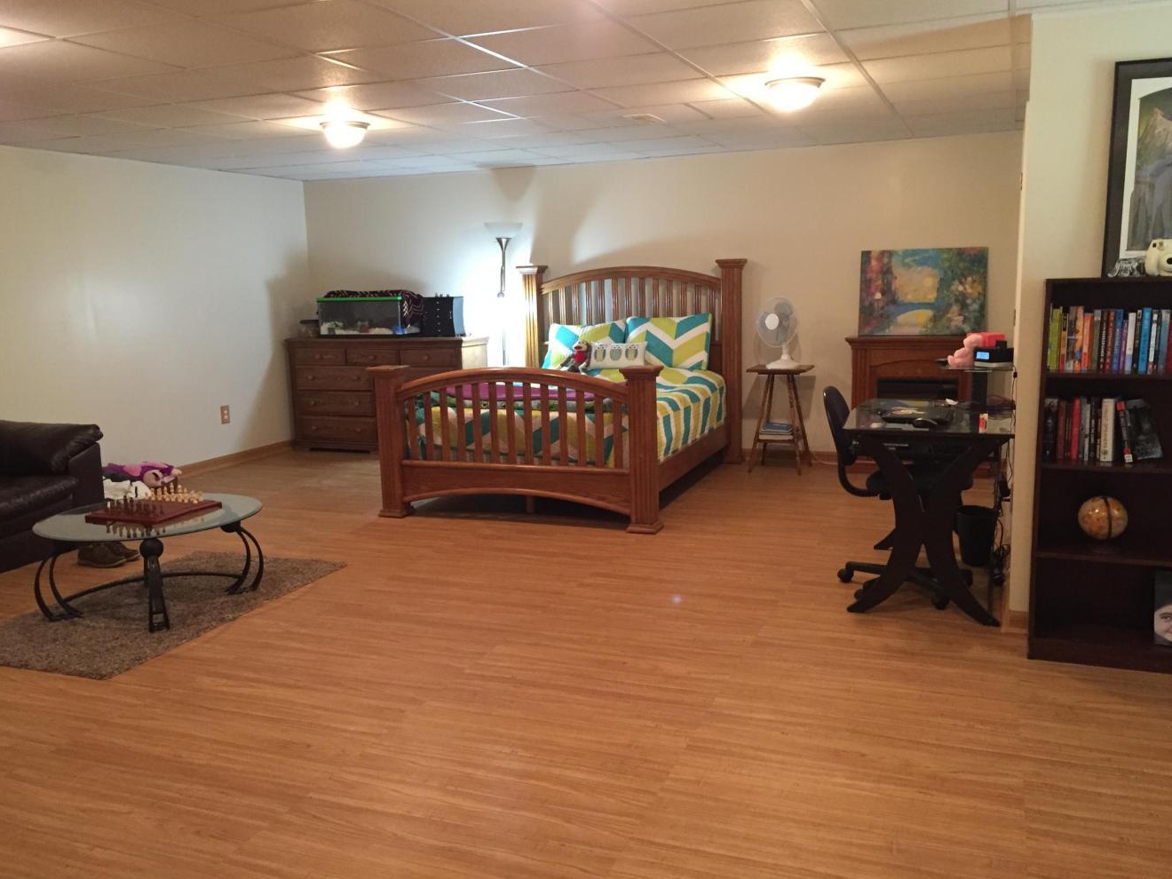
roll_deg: +1.3
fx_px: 1016
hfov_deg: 60.0
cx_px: 584
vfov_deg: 46.8
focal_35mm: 30
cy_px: 447
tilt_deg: -9.8
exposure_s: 1/17
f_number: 2.2
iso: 250
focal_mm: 4.15
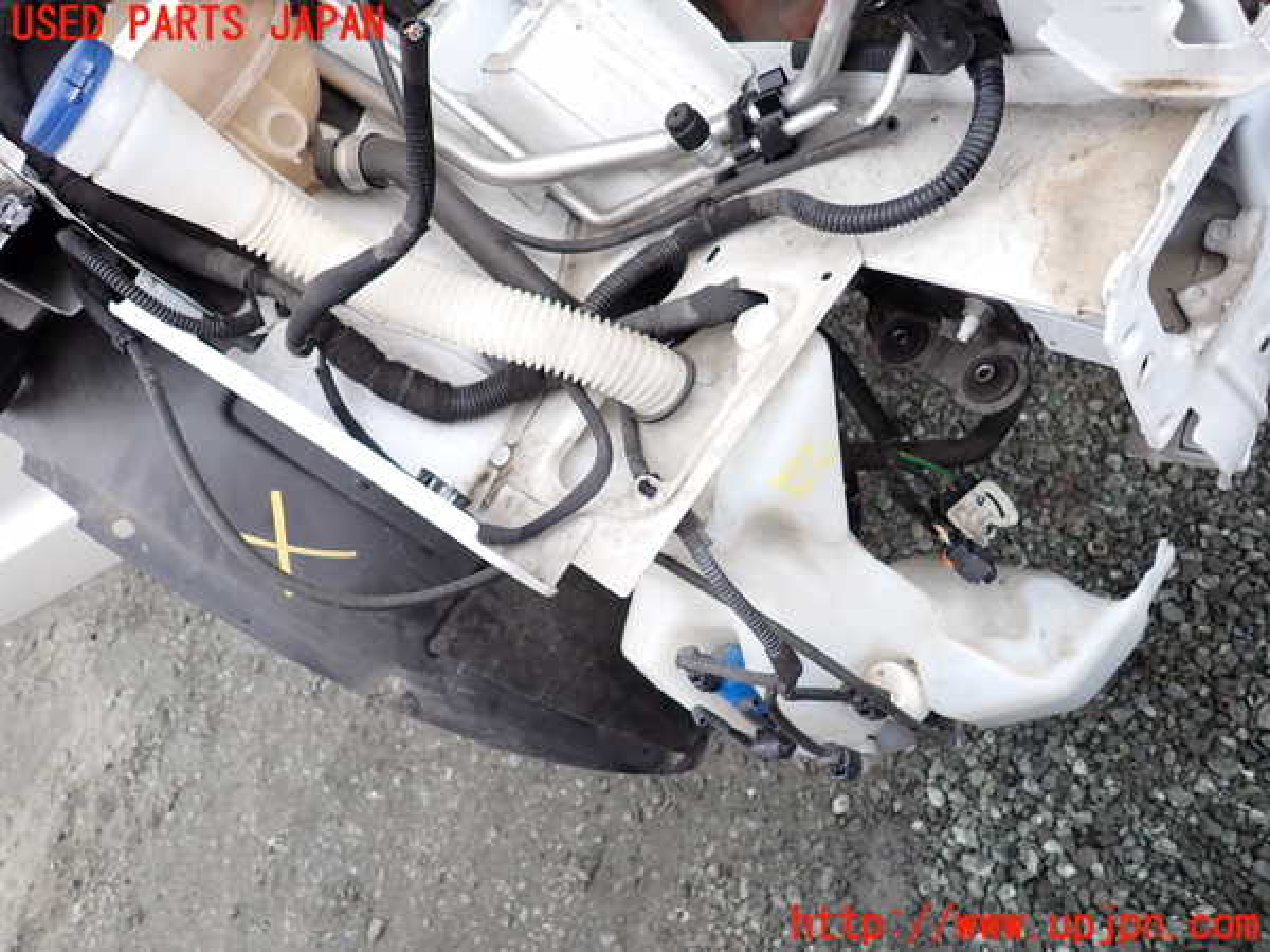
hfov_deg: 69.4
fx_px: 917
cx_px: 635
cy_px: 476
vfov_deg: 54.9
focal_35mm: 25
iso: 125
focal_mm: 4.5
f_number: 2
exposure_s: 1/125
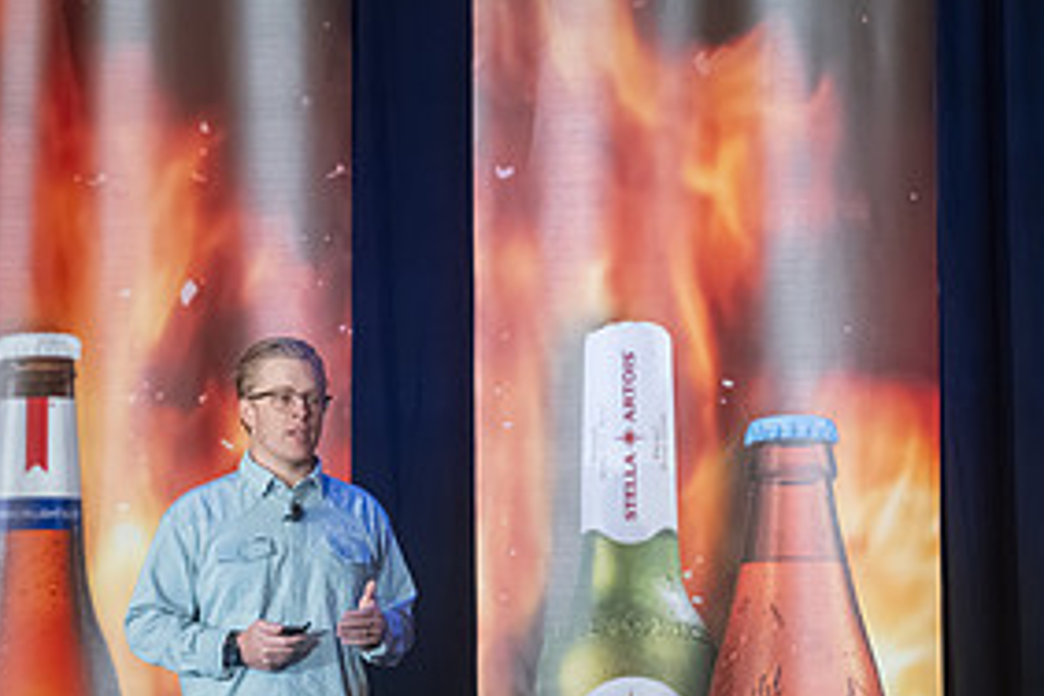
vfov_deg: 3.3
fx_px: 12092
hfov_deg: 4.9
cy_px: 561
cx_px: 285
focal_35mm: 417
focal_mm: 200
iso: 4500
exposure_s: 1/200
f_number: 2.8
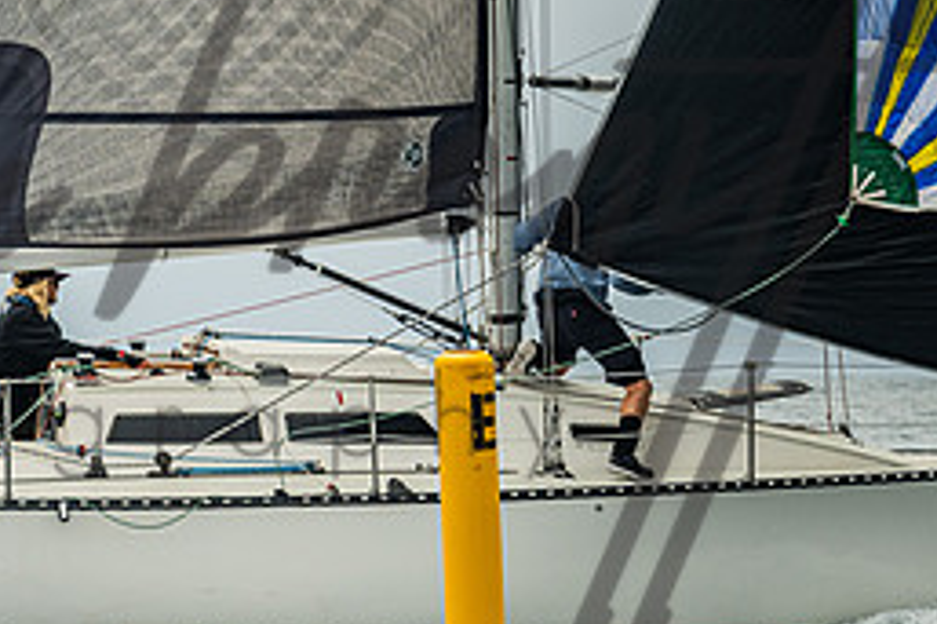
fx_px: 11470
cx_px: 364
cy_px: 154
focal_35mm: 441
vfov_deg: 3.1
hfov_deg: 4.7
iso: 400
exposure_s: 1/1250
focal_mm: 180
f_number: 6.3
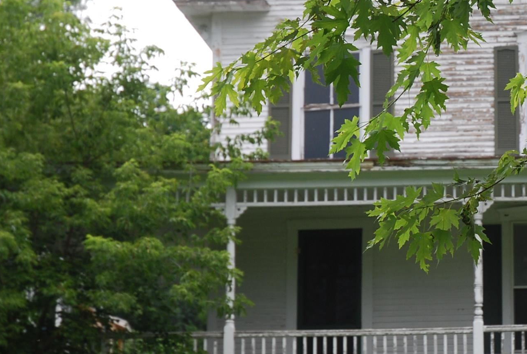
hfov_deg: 12.4
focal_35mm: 163
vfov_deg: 8.5
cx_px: 534
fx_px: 2391
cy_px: 113
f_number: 5
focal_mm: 48
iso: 200
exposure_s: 1/100
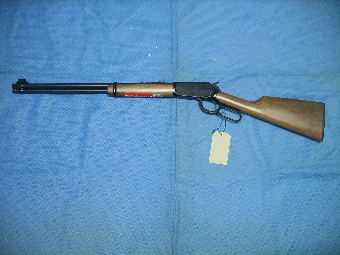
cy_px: 128
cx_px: 170
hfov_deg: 50.1
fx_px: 363
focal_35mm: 37
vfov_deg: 38.7
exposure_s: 1/40
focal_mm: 7.8
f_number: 2.8
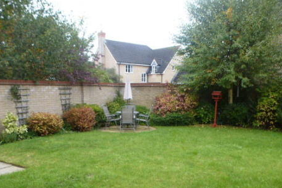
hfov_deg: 58.6
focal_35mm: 32
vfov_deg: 40.3
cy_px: 132
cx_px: 155
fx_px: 251
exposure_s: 1/60
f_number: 3.3
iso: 160
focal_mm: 4.3
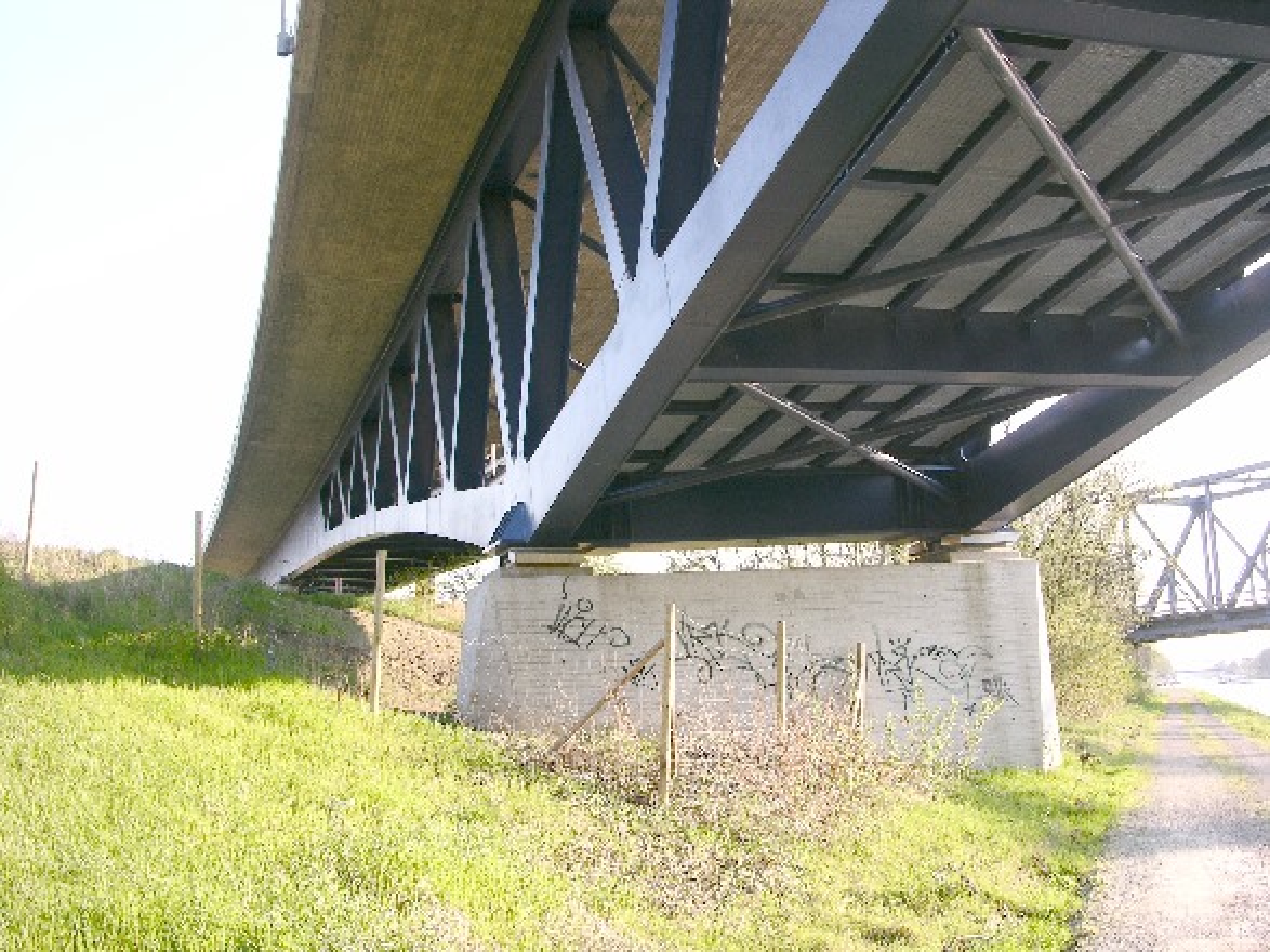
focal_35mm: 35
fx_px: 1284
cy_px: 476
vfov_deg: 40.7
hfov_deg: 52.6
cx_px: 635
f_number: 5
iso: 50
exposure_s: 1/46.9
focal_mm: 8.9
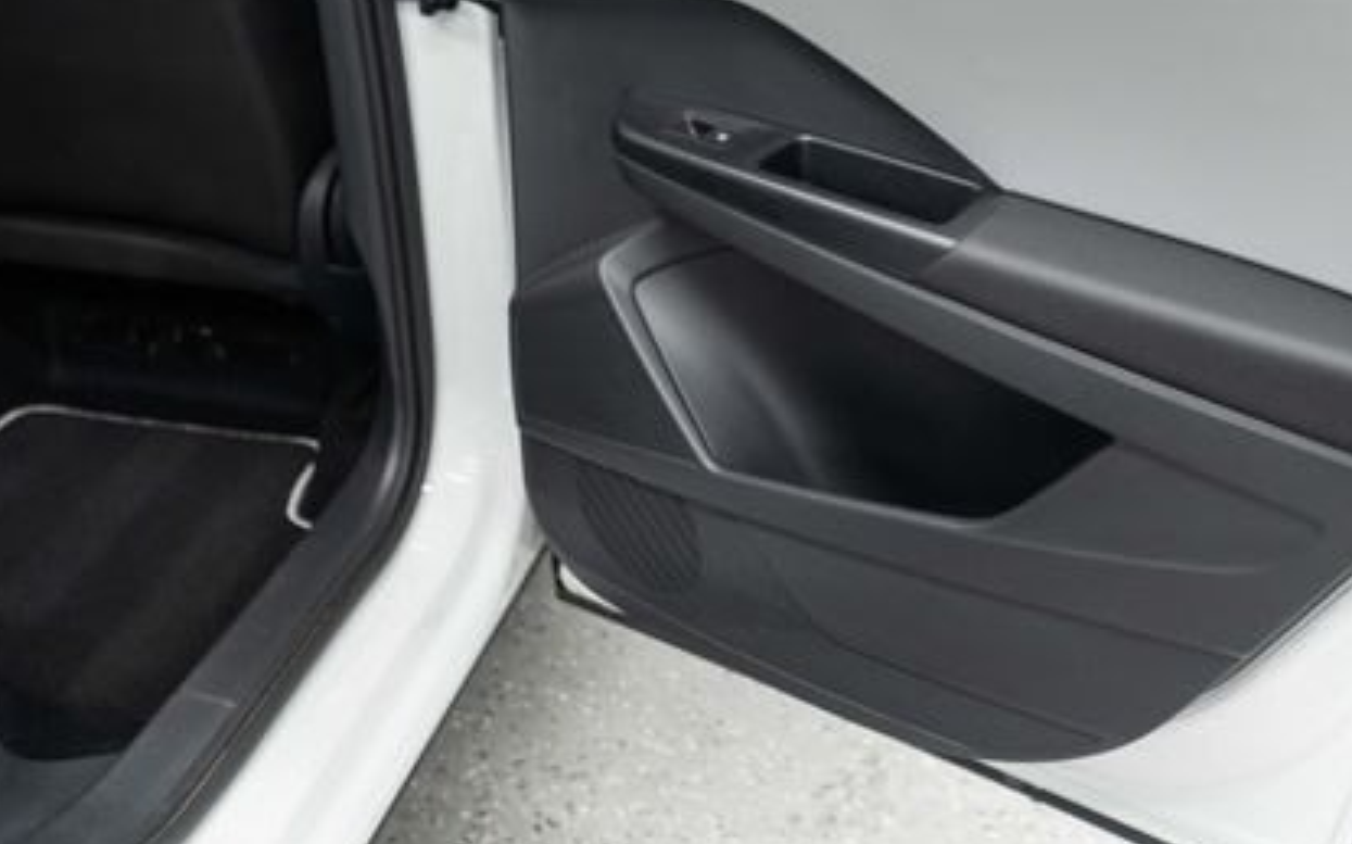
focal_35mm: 44
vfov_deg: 28.7
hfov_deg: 44.2
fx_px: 1621
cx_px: 968
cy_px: 204
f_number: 3.2
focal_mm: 28
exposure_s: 1/50
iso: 800
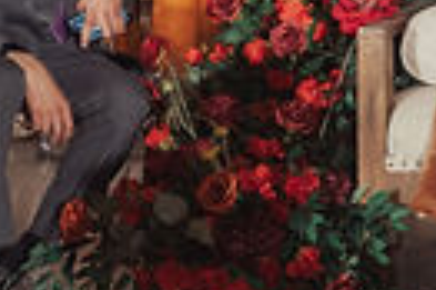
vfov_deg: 8.2
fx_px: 1972
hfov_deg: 11.6
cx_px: 812
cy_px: -193
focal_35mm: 163
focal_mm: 32
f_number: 3.2
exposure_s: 1/160
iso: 1250
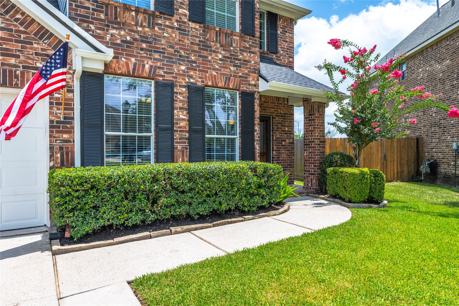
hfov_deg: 73.8
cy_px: 153
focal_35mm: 24
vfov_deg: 53.1
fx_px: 306
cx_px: 230
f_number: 11
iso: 125
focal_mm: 24
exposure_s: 1/200
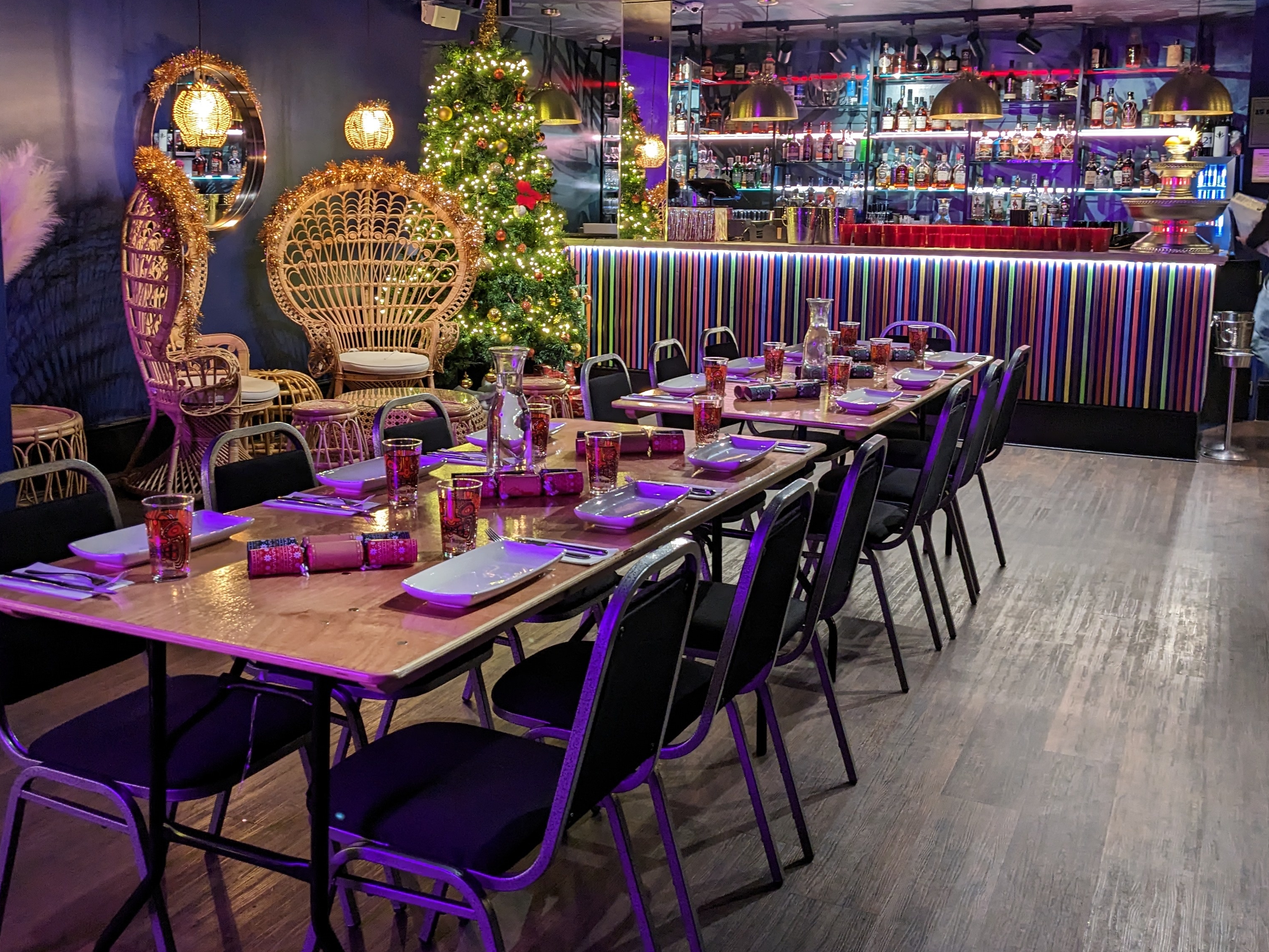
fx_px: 1320
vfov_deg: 39.6
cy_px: 403
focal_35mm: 36
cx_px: 629
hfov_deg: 51.4
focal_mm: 4.38
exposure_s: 1/25
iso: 113
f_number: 1.73
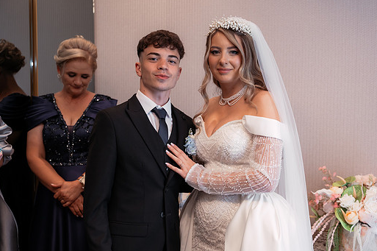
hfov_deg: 45.4
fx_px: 450
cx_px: 212
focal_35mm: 43
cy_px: 121
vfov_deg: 31.1
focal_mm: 38
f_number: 2.8
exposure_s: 1/200
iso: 640
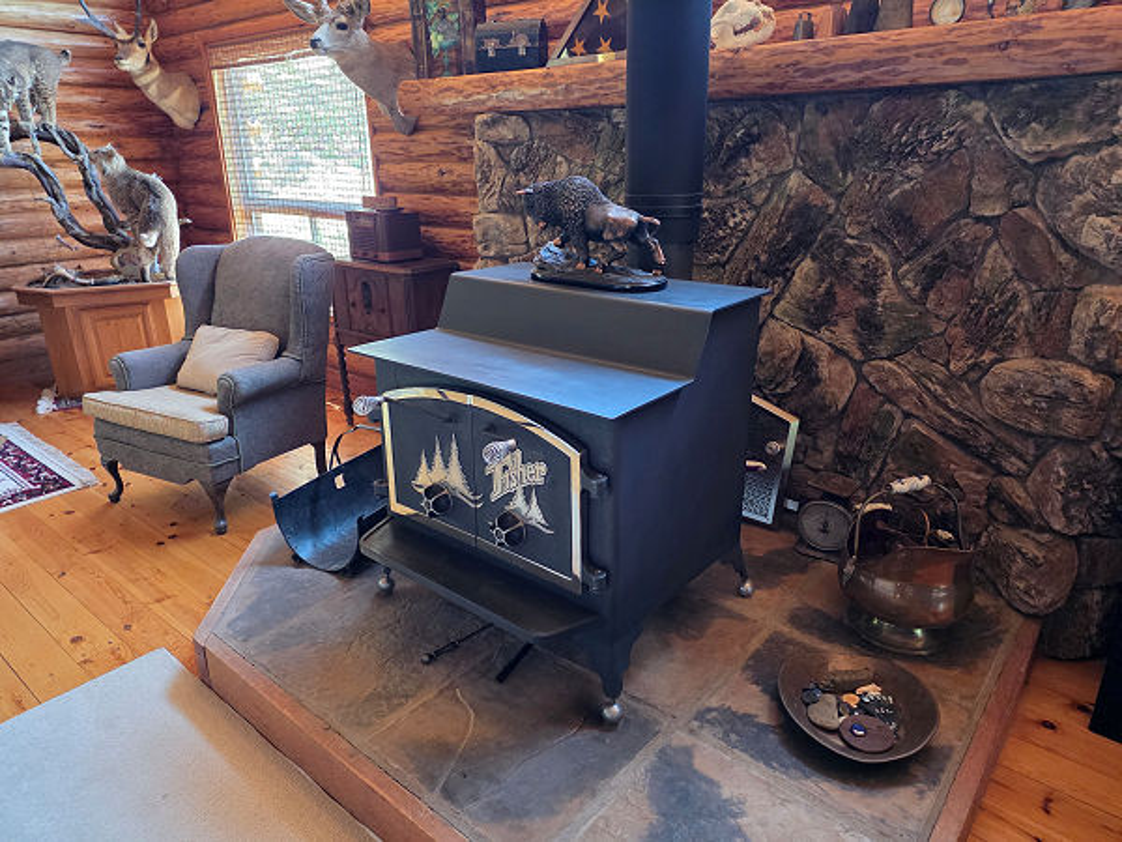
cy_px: 421
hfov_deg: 73.9
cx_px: 561
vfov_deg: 58.9
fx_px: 745
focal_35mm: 23
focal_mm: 6.3
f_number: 1.7
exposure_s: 1/120
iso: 1600
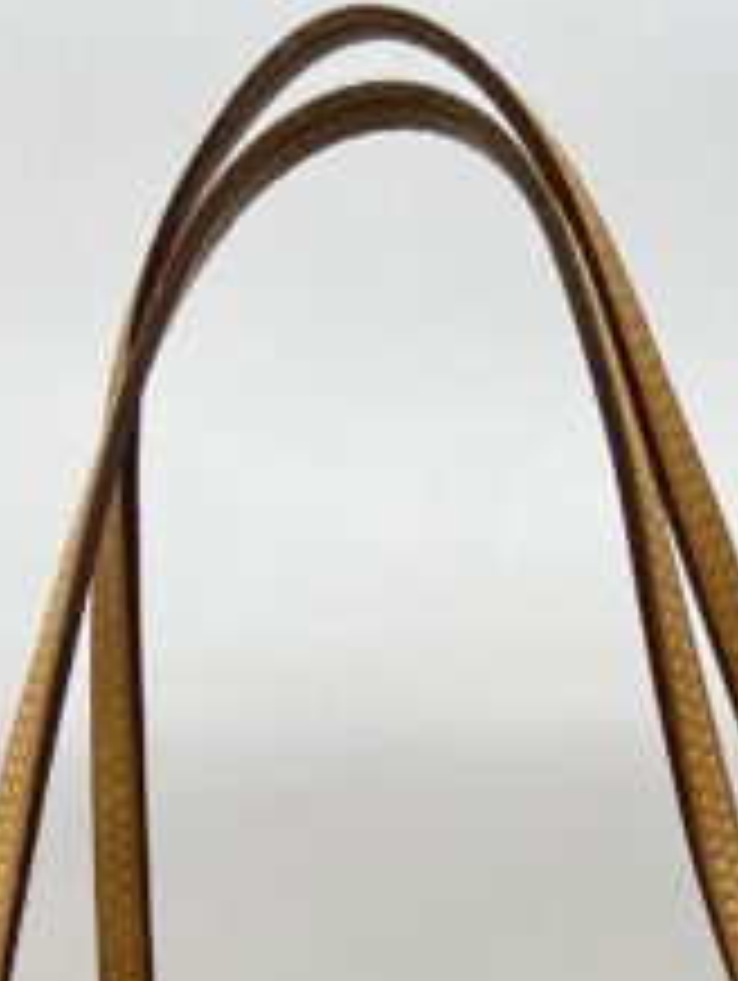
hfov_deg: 12.2
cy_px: 1800
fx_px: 3461
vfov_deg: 14.2
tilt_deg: -5.2
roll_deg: +0.3
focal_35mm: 122
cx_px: 454
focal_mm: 5.7
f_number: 1.5
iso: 40
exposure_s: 1/193
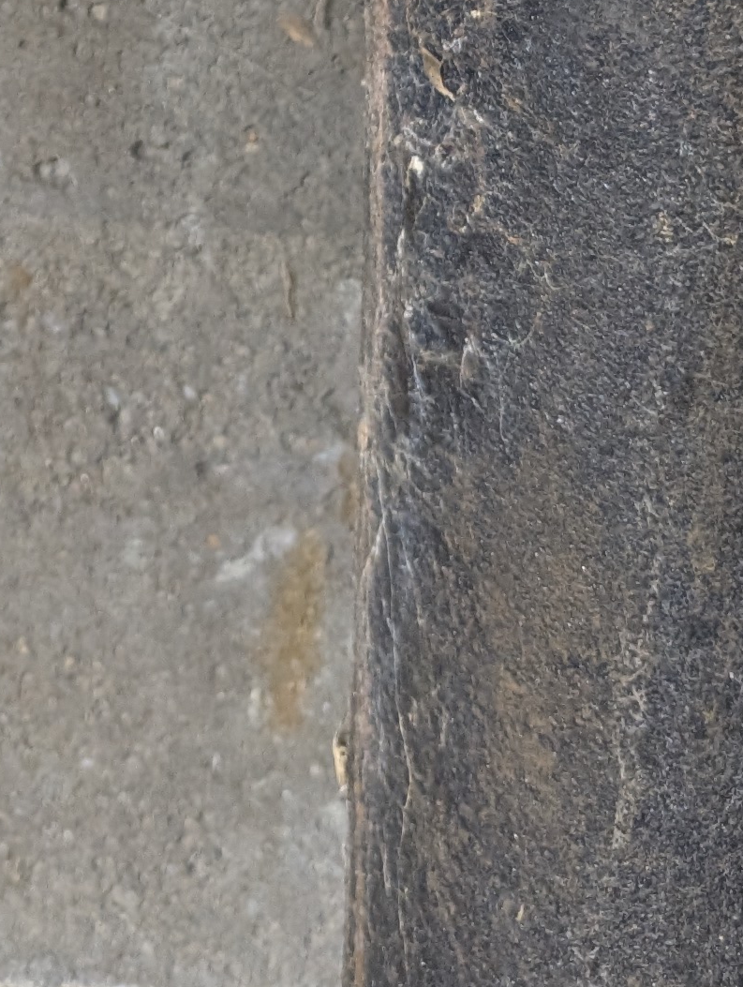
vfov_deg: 19.2
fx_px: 2655
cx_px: -175
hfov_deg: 15.3
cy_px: -363
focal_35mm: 93
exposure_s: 1/120
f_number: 1.68
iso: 692
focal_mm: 6.9
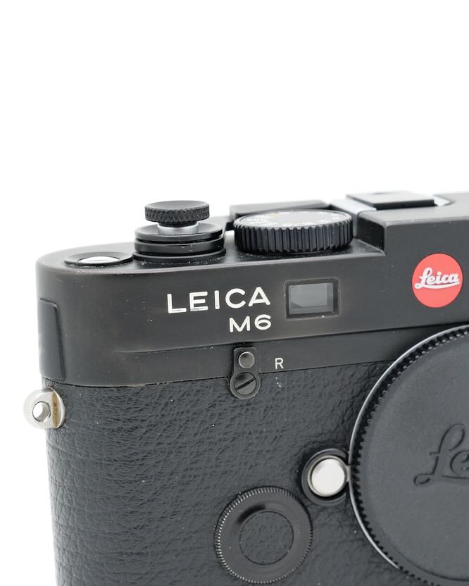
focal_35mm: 97
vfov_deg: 19.6
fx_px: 1682
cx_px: 400
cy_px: 432
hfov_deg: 15.7
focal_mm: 43
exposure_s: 1/80
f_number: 8
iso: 800
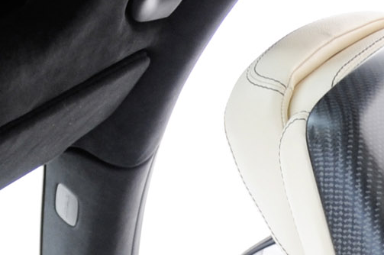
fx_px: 1715
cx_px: 473
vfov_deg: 7.7
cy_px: 692
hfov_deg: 12.4
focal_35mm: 161
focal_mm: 18
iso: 200
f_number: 3.5
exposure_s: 1/4
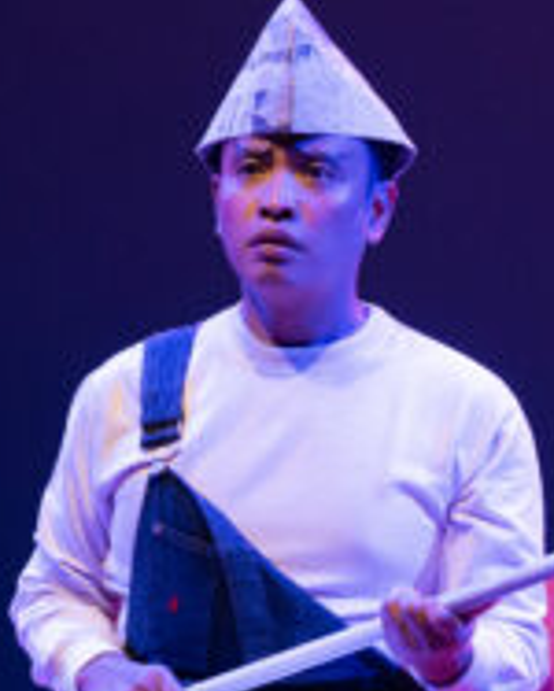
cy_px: 623
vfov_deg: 7.8
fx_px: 5034
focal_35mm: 246
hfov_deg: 6.3
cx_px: 643
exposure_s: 1/80
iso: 1600
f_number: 2.8
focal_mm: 70
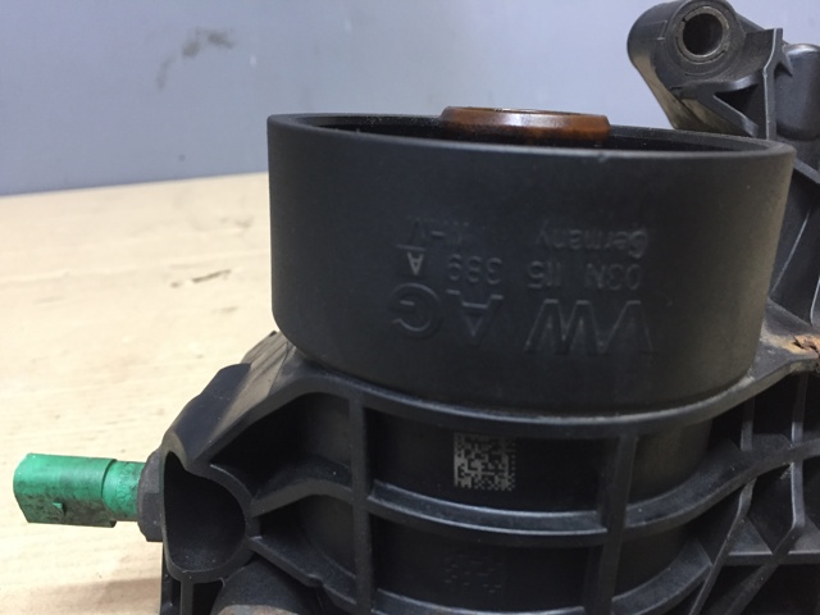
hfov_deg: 61.7
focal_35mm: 29
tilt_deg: -23.2
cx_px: 410
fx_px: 687
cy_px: 308
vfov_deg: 48.2
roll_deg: +4.1
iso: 200
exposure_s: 1/33
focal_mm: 4.15
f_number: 2.2
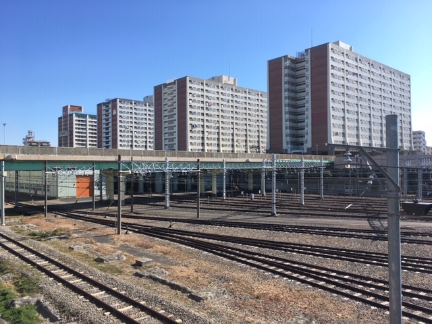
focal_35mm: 29
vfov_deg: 48.2
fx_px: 362
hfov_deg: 61.7
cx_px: 216
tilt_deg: +2.0
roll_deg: +0.0
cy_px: 162
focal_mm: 4.15
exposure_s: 1/927
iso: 25
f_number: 2.2
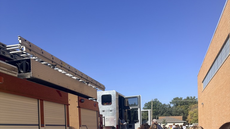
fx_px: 232
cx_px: 115
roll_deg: +1.1
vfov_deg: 29.3
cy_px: 127
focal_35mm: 38
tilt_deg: -0.8
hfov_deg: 52.8
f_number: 1.6
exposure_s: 1/4329
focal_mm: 5.96
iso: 50
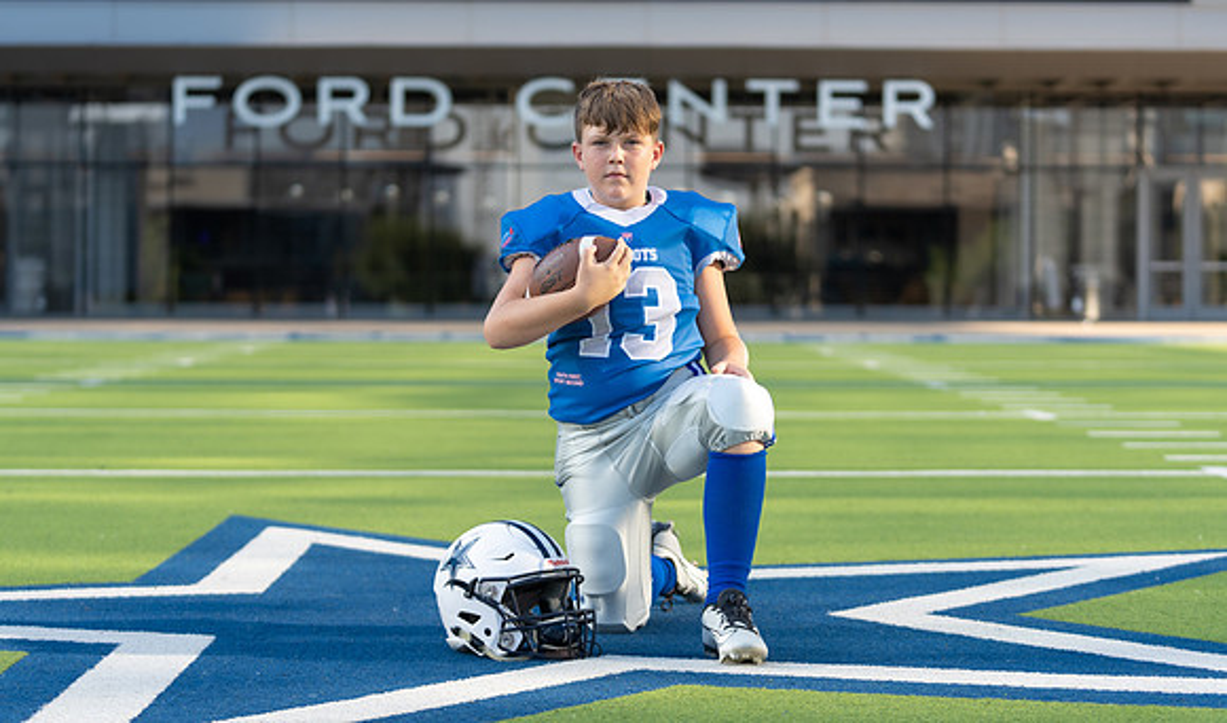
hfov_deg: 25.1
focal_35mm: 84
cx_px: 614
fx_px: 2759
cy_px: 315
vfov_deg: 14.9
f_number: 2.8
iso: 100
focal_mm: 75
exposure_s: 1/500
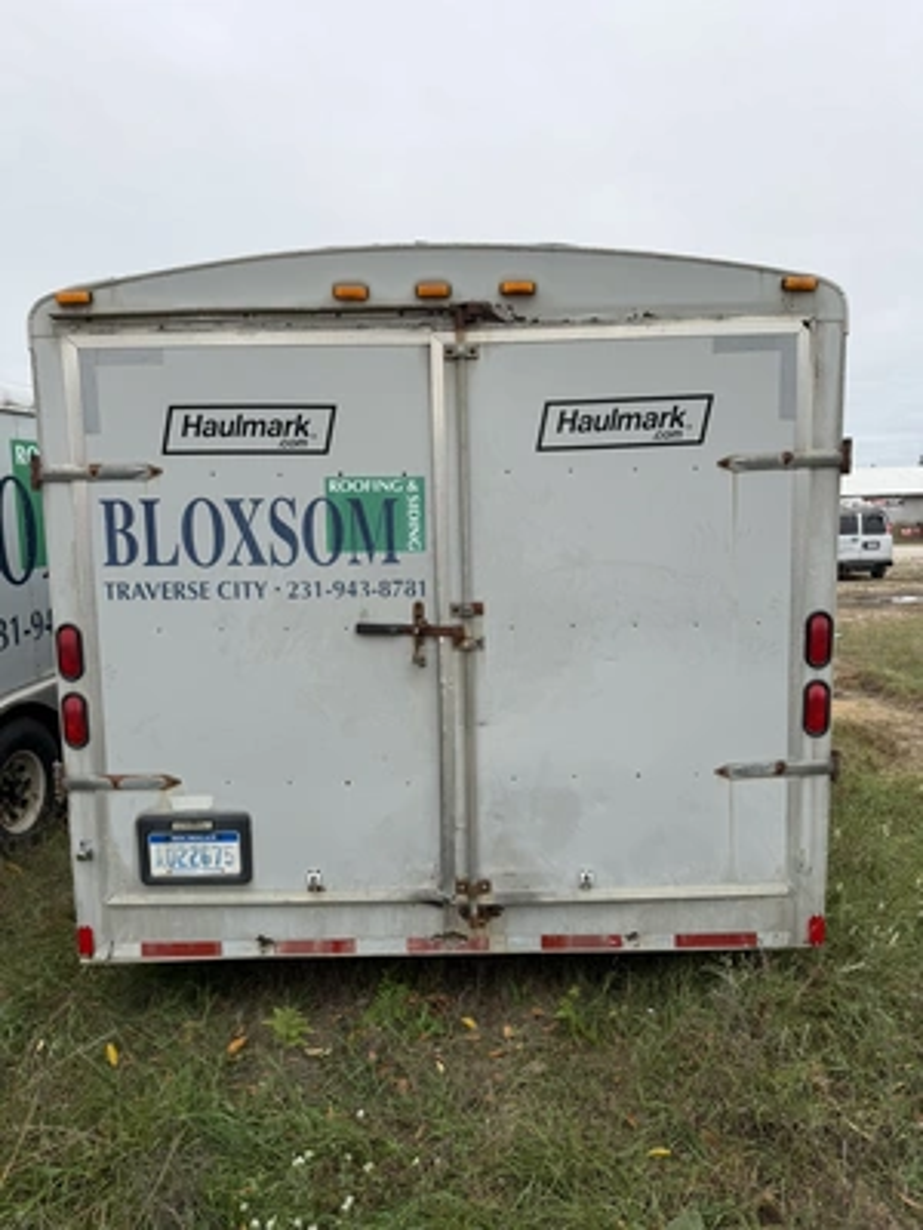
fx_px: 853
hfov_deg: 56.8
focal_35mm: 24
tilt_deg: -5.5
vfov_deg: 71.6
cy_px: 615
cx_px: 462
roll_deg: +2.8
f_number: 1.78
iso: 80
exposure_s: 1/1727
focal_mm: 6.76
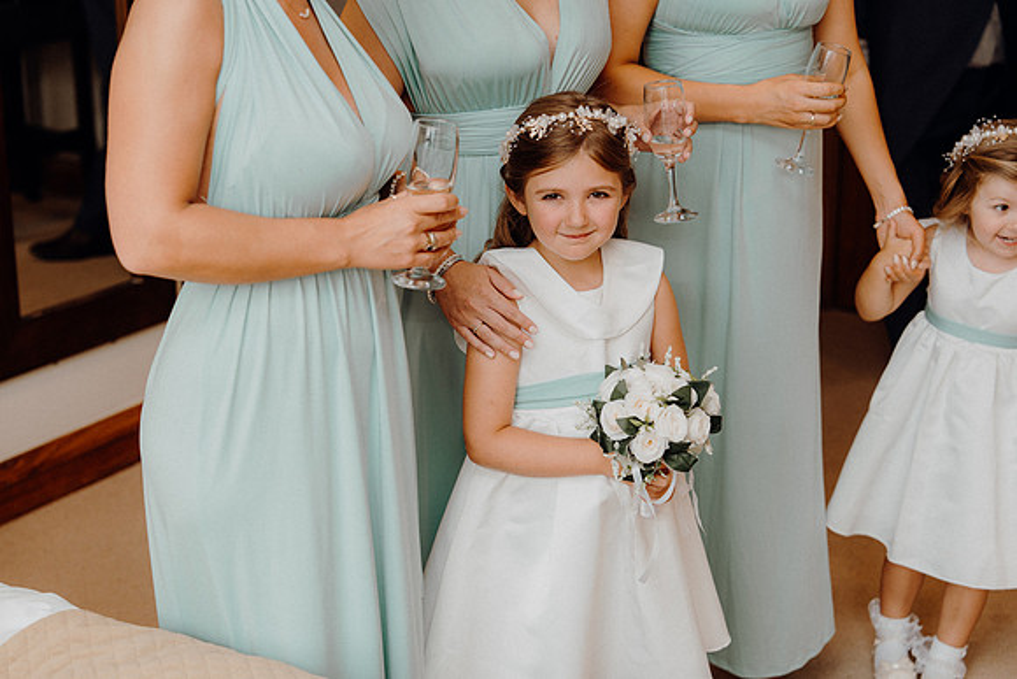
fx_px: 1978
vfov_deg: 19.5
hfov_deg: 28.8
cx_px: 508
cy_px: 340
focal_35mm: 70
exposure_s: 1/160
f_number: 3.5
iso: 200
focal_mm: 70
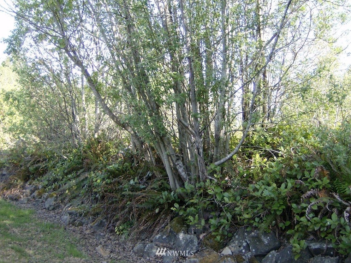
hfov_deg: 50.1
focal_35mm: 37
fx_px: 375
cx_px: 176
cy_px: 129
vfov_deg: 38.6
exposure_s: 1/162
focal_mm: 6
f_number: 2.8
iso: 100
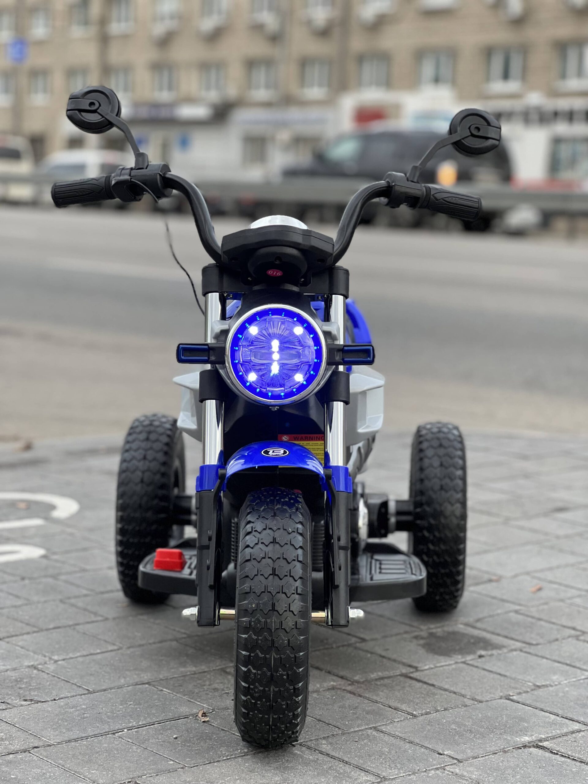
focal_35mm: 77
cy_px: 392
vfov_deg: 25.3
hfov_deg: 19.1
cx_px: 294
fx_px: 1744
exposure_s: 1/121
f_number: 2.8
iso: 80
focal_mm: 9
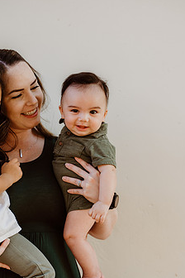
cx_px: 101
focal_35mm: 67
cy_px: 167
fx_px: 516
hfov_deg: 20.3
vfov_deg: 30.0
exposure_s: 1/500
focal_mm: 50
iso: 200
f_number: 2.8
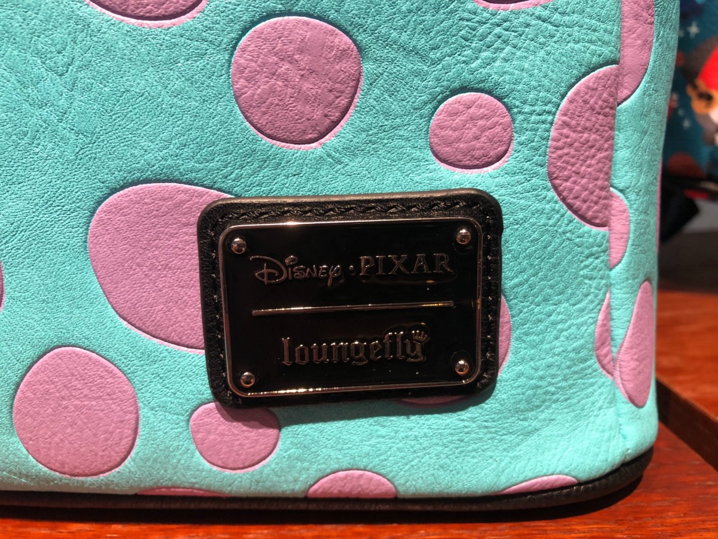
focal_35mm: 28
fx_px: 581
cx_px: 359
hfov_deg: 63.4
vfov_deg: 49.7
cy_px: 270
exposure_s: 1/20
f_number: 1.8
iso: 40
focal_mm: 3.99
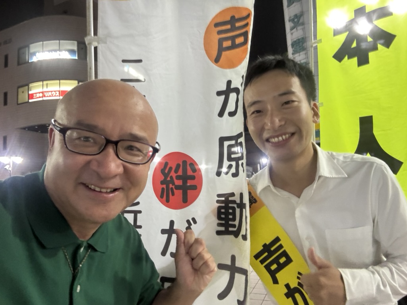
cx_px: 204
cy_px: 152
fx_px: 270
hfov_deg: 73.9
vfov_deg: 58.9
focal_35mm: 23
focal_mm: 2.69
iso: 500
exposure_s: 1/17
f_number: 1.9
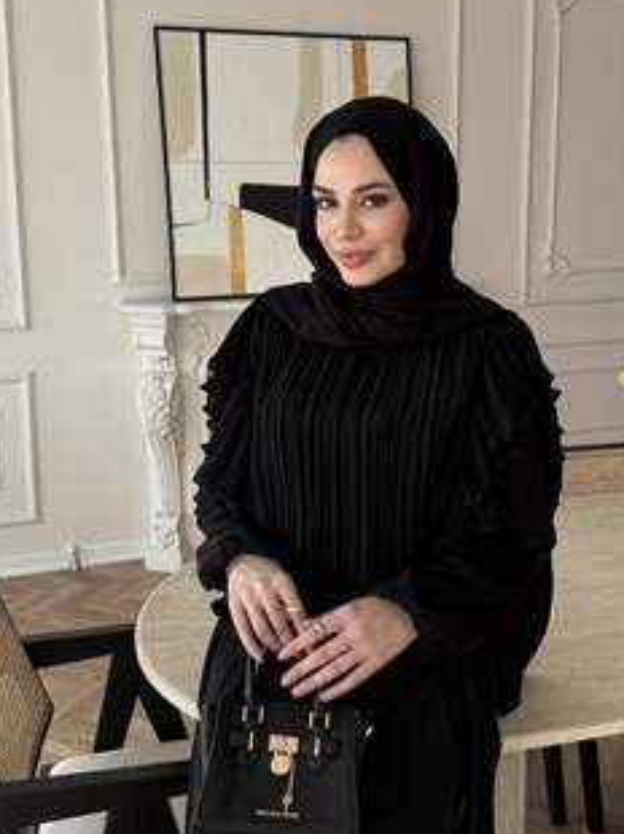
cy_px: 480
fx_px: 770
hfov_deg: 44.0
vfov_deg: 56.6
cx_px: 363
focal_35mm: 32
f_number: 1.78
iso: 80
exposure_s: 1/467
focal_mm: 6.76
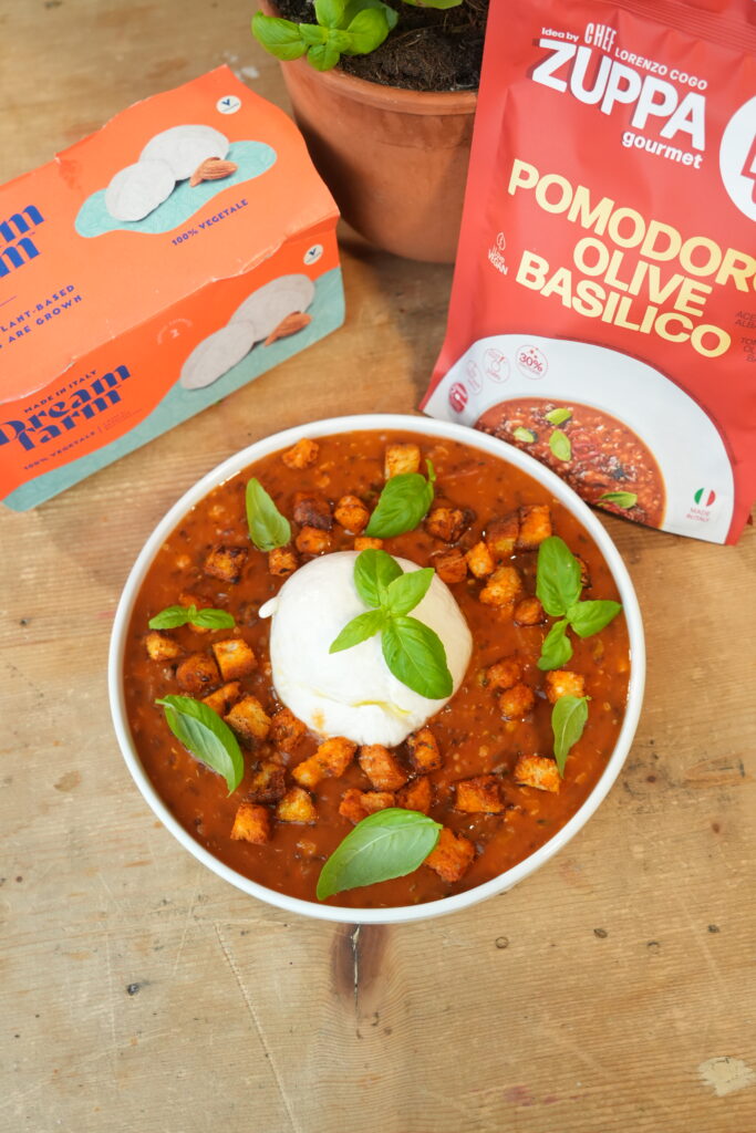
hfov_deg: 37.3
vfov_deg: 53.7
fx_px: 1119
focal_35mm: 36
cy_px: 566
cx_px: 378
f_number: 3.5
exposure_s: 1/125
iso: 800
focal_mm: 23.7
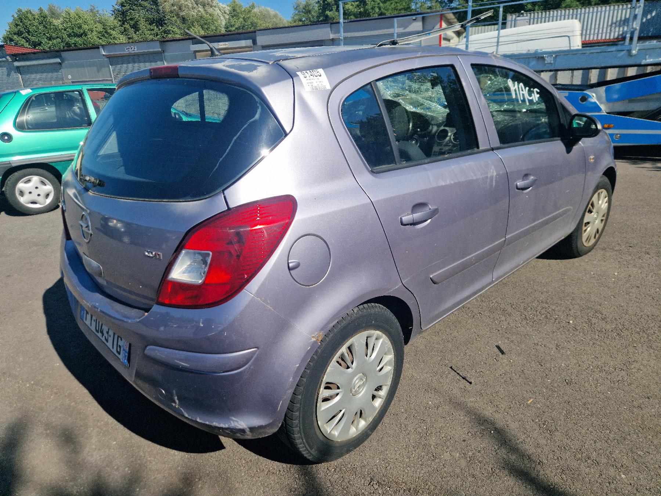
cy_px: 248
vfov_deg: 58.9
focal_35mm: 23
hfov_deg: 73.9
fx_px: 439
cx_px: 330
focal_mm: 5.4
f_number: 1.8
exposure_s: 1/2000
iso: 50
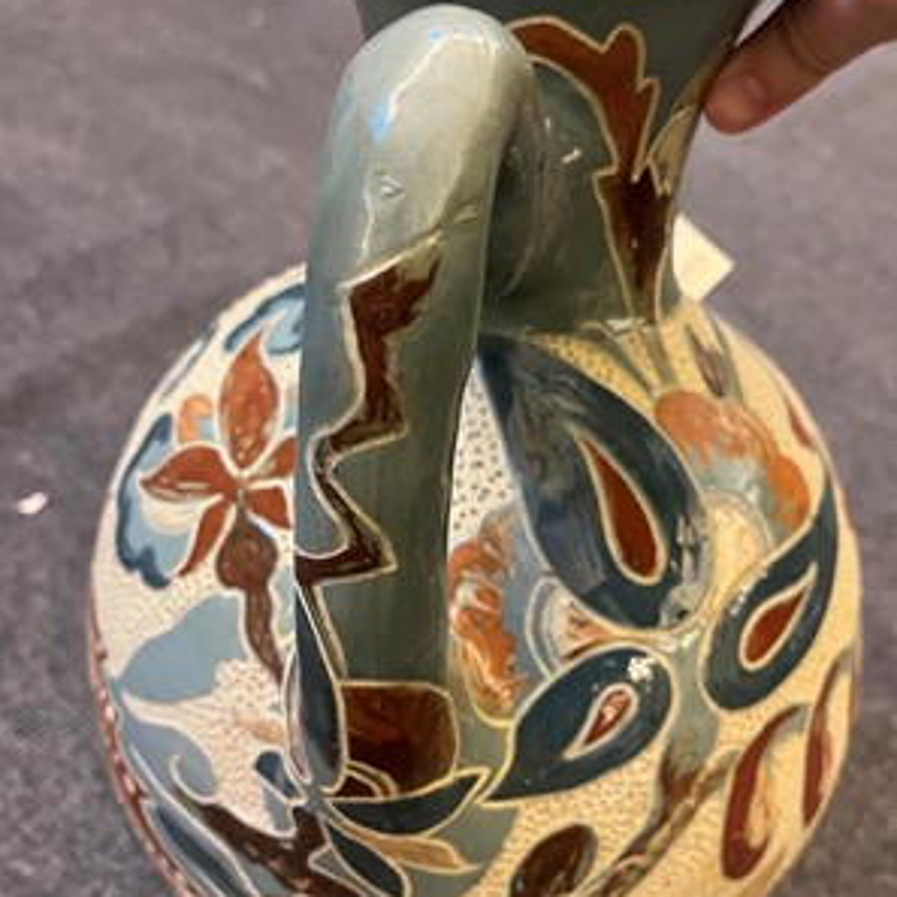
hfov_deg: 52.5
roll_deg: -11.3
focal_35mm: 31
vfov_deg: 52.5
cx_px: 447
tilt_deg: -41.5
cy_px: 441
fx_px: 909
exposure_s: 1/50
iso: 400
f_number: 1.6
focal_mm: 5.1
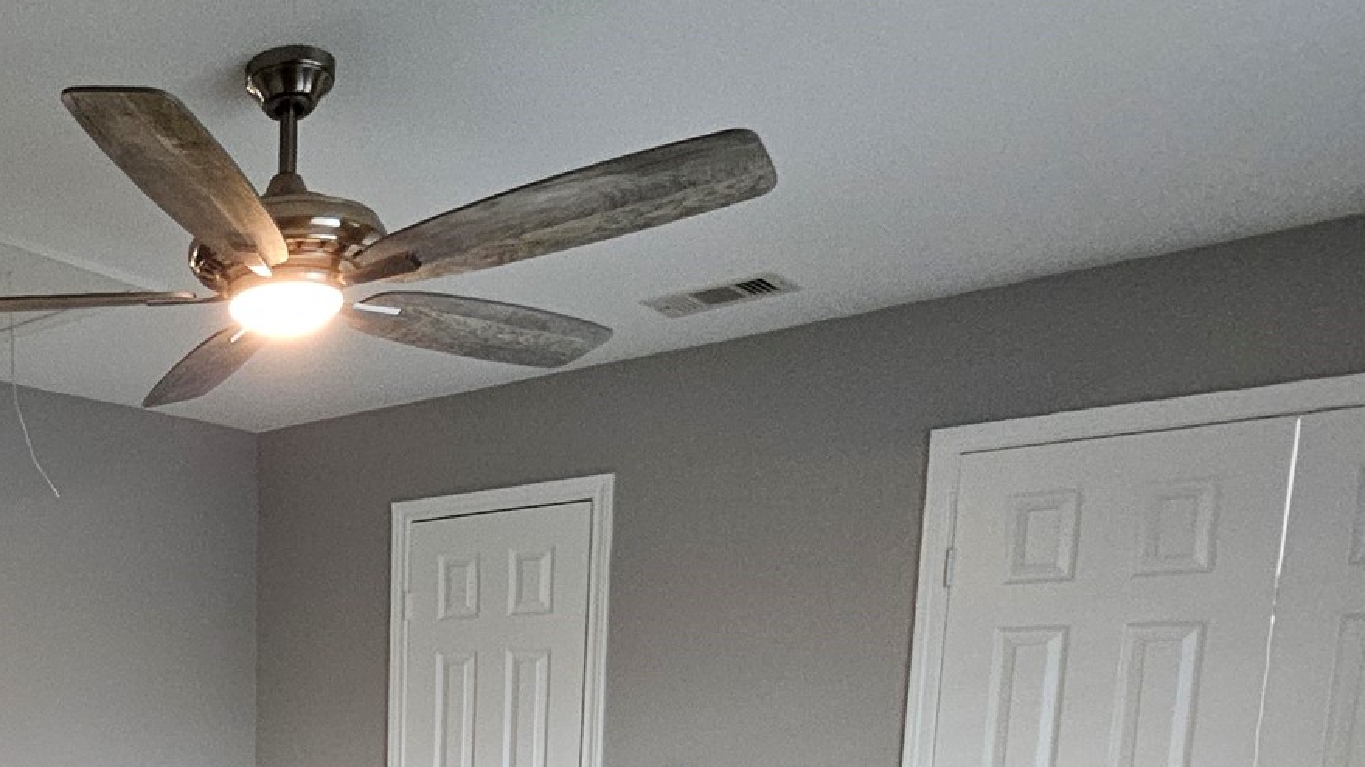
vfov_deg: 31.0
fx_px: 1194
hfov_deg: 50.6
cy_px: 882
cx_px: 65
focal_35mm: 33
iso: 250
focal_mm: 1.7
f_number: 2.2
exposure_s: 1/60
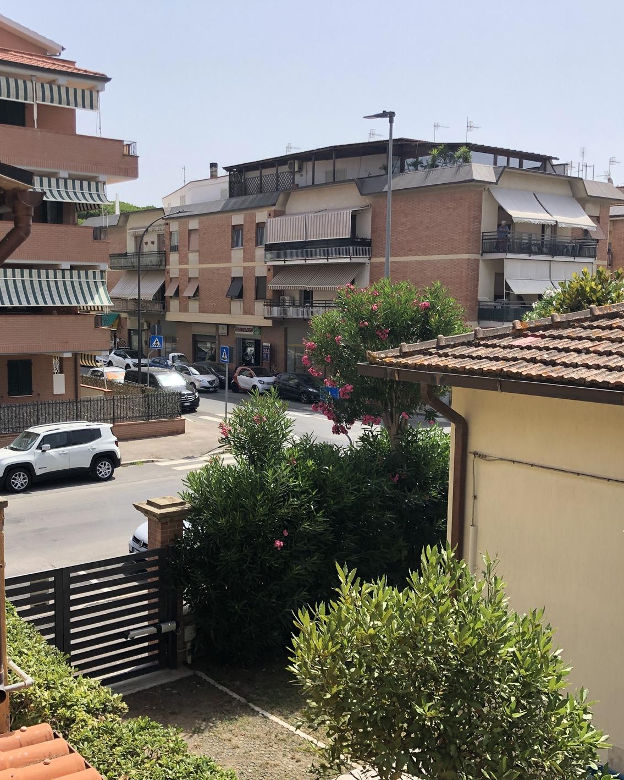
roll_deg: -0.3
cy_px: 392
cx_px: 238
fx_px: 854
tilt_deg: -6.8
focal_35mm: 37
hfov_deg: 39.9
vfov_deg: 49.1
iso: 20
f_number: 1.8
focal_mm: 4
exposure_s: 1/1453
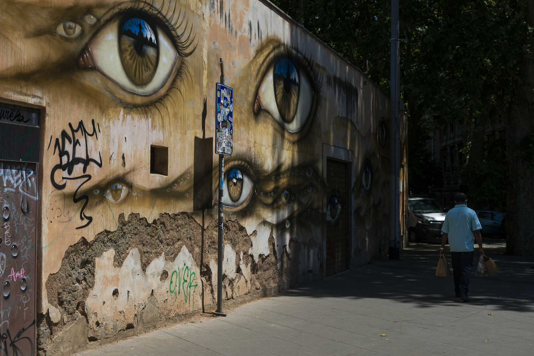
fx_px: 779
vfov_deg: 25.8
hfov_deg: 37.9
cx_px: 267
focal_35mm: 52
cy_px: 178
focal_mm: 35
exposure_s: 1/400
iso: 100
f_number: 8
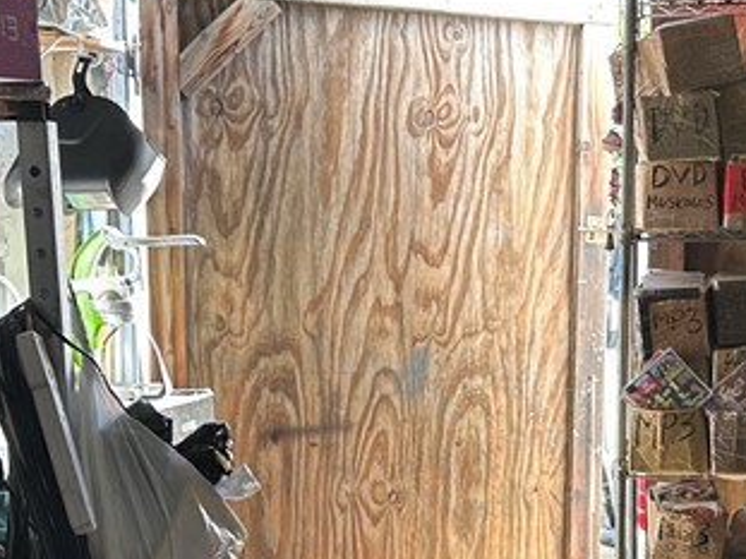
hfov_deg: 24.5
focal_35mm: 79
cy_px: 501
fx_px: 1702
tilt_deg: -6.8
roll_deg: -0.8
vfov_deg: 18.4
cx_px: 547
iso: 100
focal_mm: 6.86
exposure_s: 1/121
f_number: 1.78
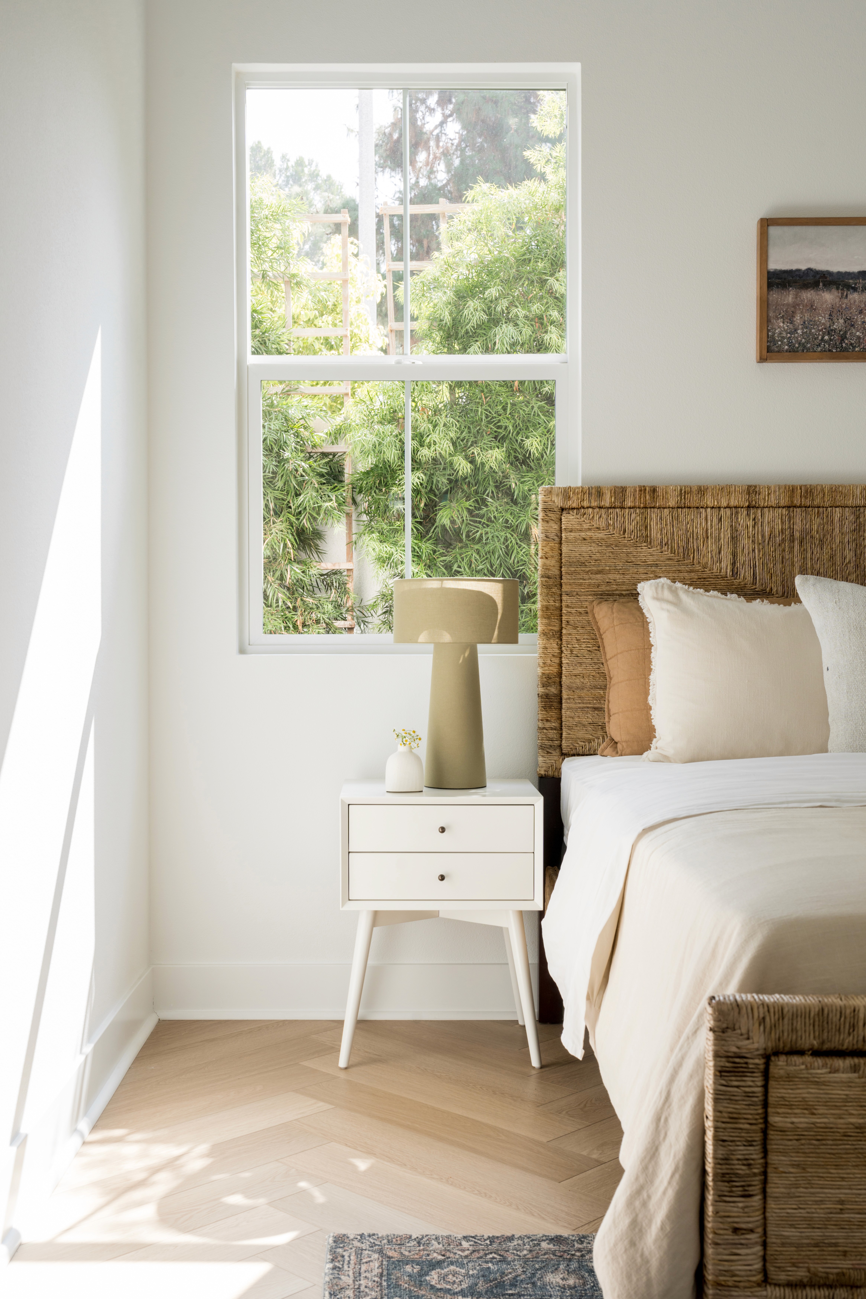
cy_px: 650
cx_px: 433
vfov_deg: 48.5
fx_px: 1443
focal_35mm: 40
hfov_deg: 33.4
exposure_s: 1/25
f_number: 10
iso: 320
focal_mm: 40
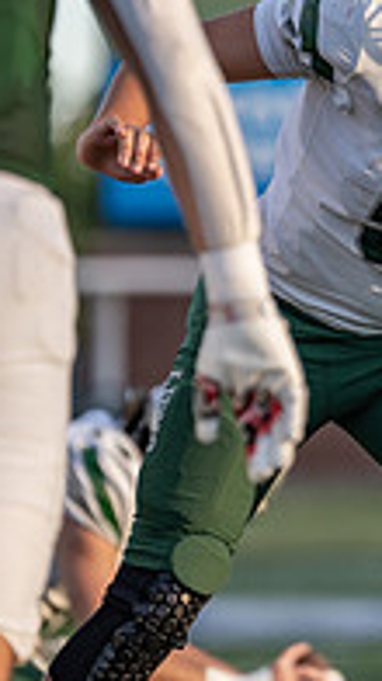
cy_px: 222
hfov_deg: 2.1
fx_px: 10462
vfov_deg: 3.7
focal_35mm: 580
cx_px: 486
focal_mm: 175
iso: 200
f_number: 2.8
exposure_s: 1/1250
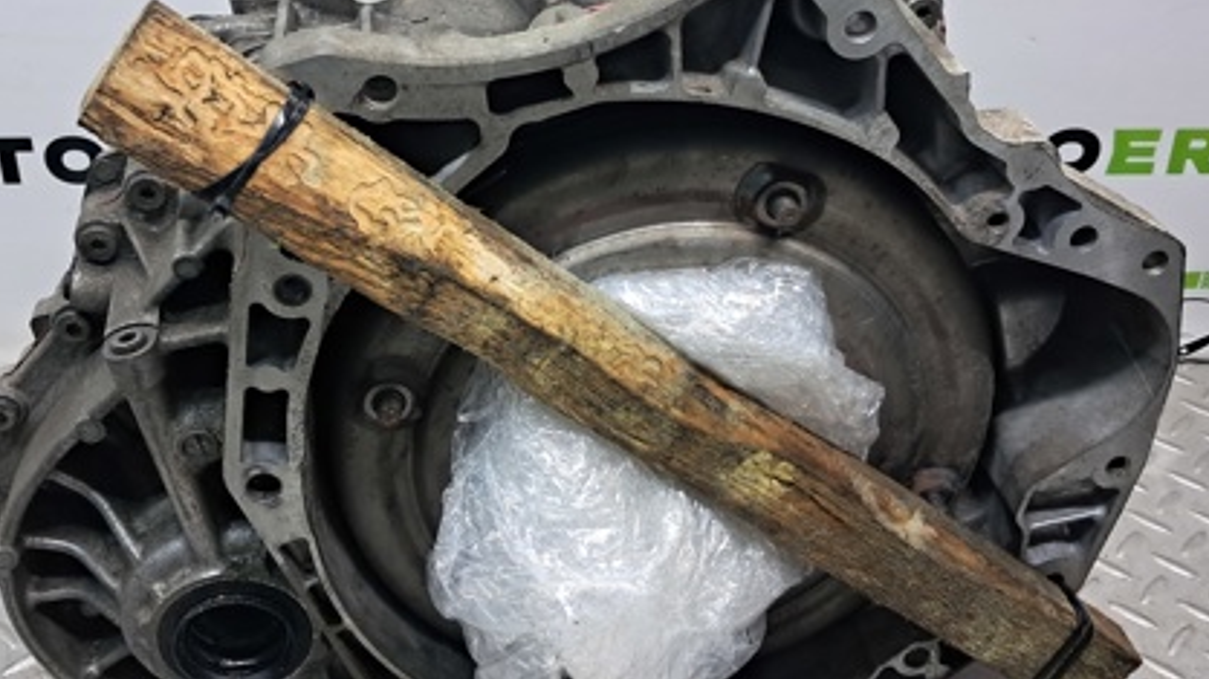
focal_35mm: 45
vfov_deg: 26.4
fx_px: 1442
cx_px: 550
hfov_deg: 45.4
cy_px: 264
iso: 160
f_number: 1.8
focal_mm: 4
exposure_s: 1/50
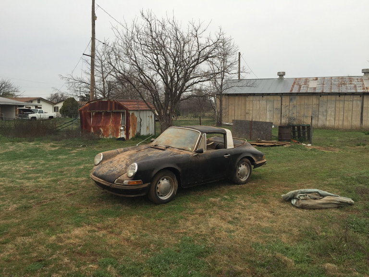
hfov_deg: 61.7
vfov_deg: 48.2
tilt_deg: -3.2
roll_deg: -1.0
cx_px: 184
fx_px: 309
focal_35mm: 29
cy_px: 138
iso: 32
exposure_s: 1/158
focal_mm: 4.15
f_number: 2.2
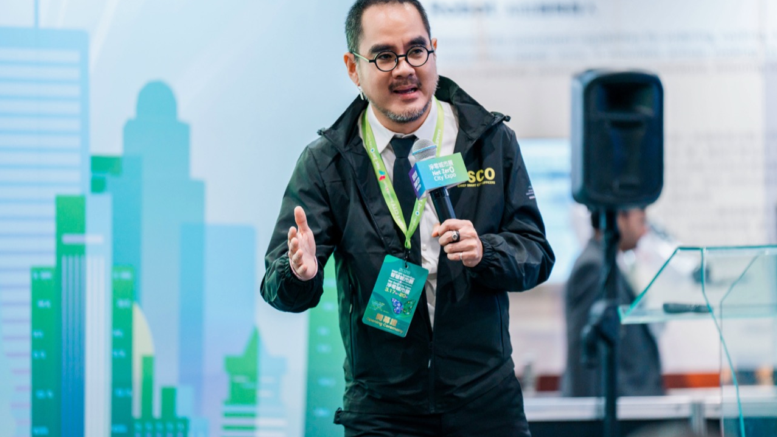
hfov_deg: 10.3
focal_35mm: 210
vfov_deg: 5.8
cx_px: 389
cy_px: 196
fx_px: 4326
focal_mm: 200
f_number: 2.8
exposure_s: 1/200
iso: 2500
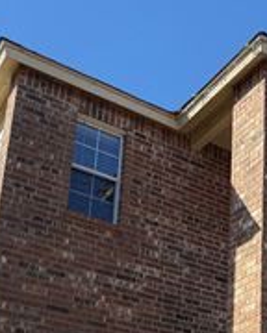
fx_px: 642
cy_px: 328
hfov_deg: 22.6
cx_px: 265
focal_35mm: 65
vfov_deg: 27.6
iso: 100
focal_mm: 6.76
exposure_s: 1/2370
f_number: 1.78
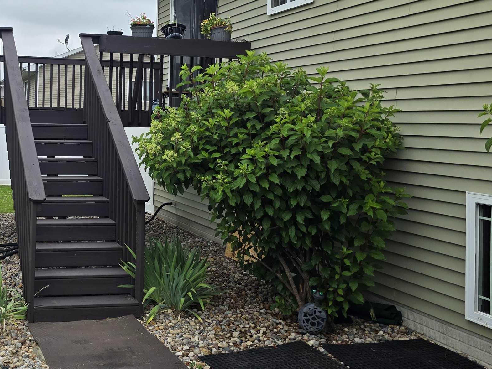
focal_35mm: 45
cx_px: 73
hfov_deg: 39.7
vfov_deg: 31.7
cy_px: 101
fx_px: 640
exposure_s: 1/2456
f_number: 1.7
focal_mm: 6.3
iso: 80
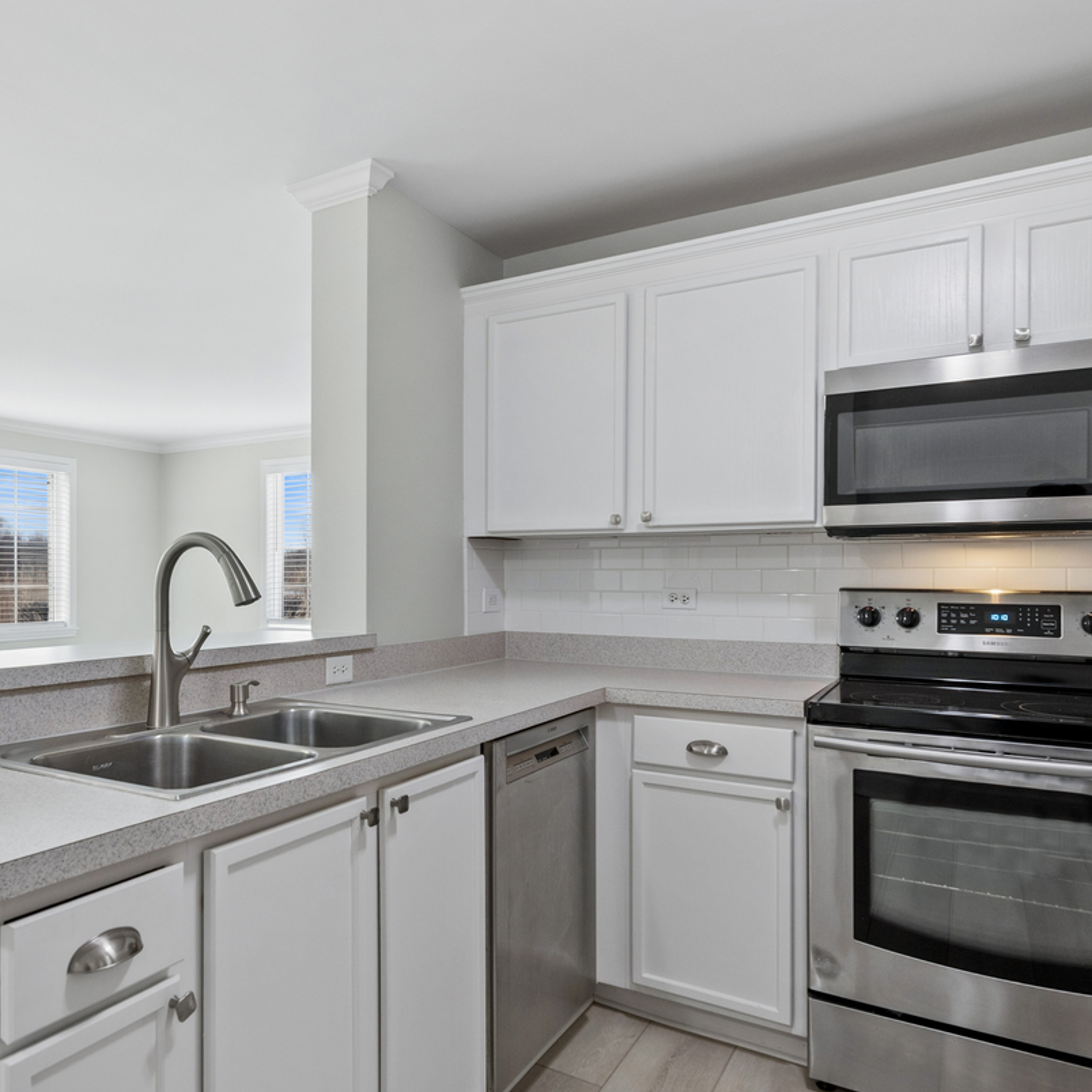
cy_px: 560
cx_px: 400
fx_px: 857
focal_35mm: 24
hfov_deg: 64.0
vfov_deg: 65.0
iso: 400
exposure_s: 1/125
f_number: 8
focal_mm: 14
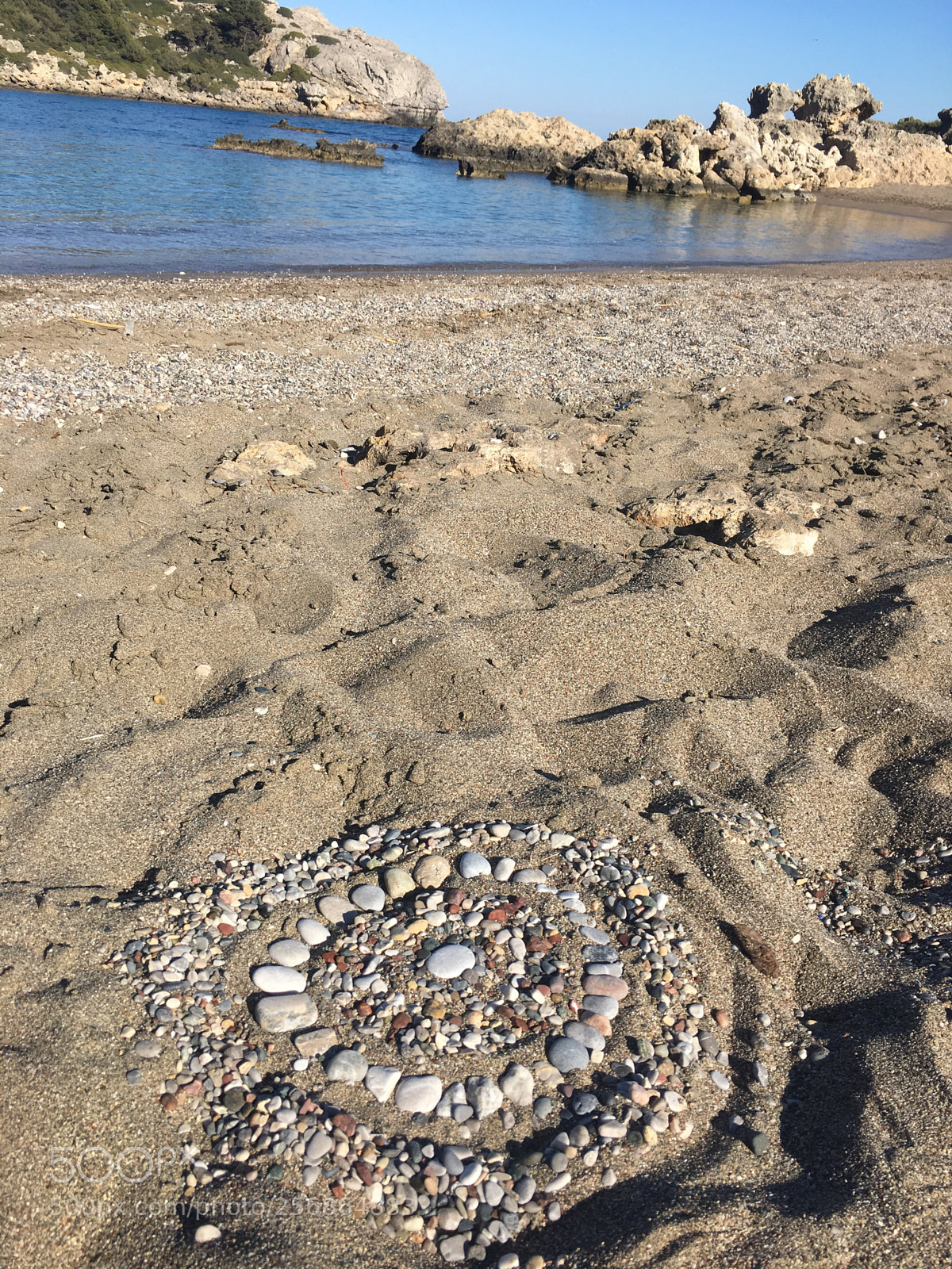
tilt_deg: -25.3
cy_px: 634
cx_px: 476
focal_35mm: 29
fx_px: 1063
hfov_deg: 48.2
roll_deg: -5.8
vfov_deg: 61.7
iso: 25
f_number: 2.2
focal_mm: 4.15
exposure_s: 1/1923
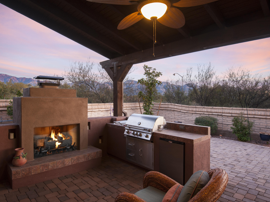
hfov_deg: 76.0
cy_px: 102
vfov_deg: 61.1
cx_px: 118
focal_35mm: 22
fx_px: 172
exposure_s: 1/8
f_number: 7.1
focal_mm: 20
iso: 400
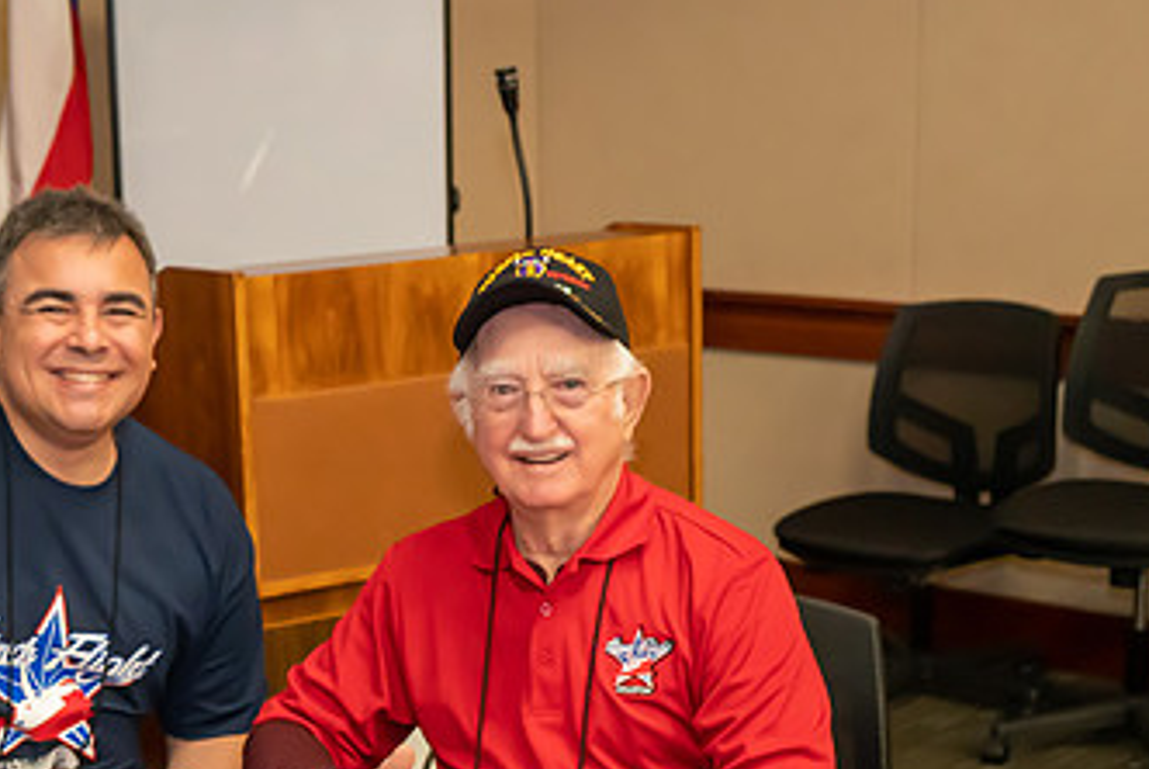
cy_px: 651
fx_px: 2396
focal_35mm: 75
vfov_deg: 18.0
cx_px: 291
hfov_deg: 26.6
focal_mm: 43
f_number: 5.3
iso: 9000
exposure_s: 1/160
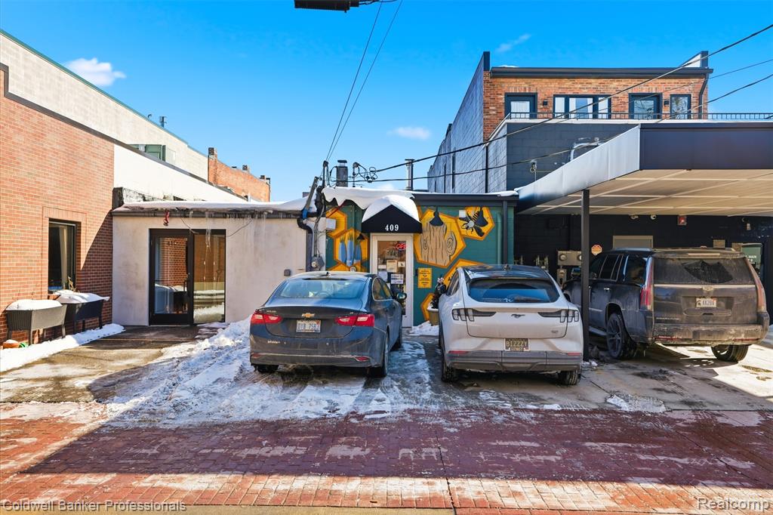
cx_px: 386
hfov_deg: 63.7
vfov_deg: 44.9
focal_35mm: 29
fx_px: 622
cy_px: 258
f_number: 8
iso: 400
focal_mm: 29
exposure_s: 1/8000
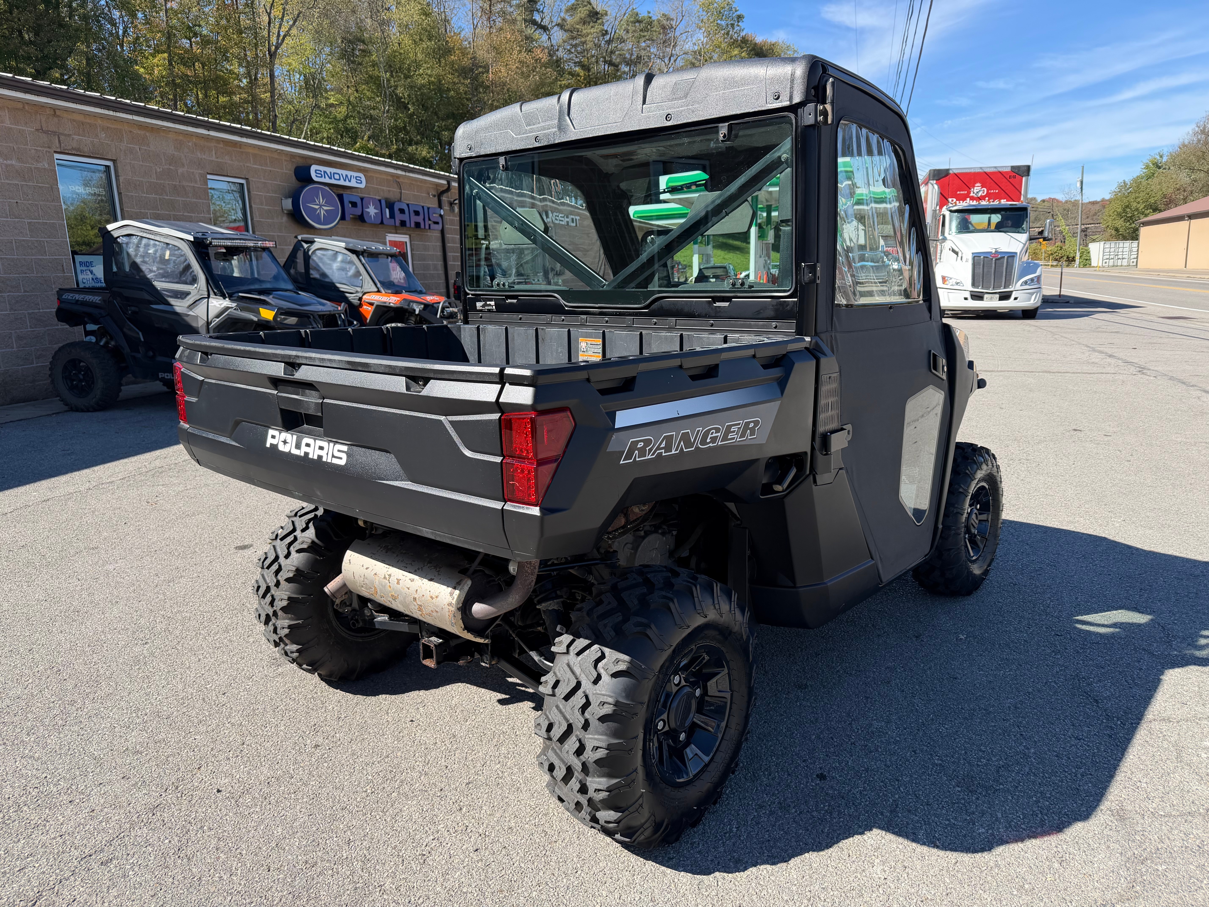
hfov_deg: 71.6
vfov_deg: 56.8
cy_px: 454
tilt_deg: -11.9
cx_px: 604
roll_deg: +2.3
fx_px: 838
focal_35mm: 24
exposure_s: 1/2110
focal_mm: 6.76
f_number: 1.78
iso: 100
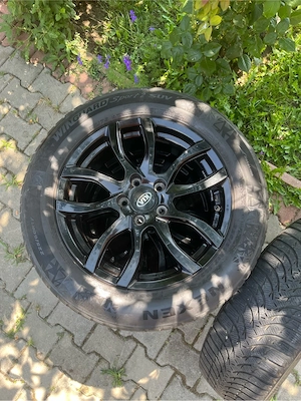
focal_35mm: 26
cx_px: 150
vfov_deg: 67.3
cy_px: 200
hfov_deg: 53.1
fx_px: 301
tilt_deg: -78.6
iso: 32
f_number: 1.6
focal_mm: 5.1
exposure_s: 1/138
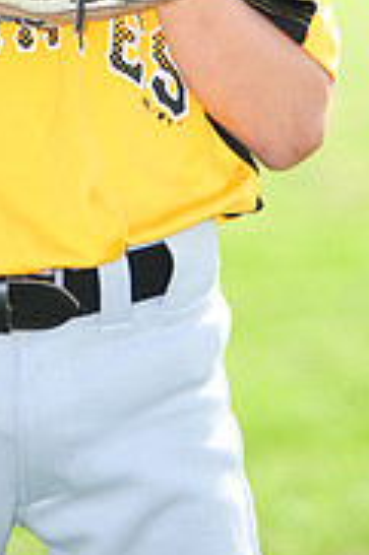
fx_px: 9843
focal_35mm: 639
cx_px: 82
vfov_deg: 3.2
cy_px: -296
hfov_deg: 2.1
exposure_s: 1/800
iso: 400
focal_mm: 200
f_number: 4.5
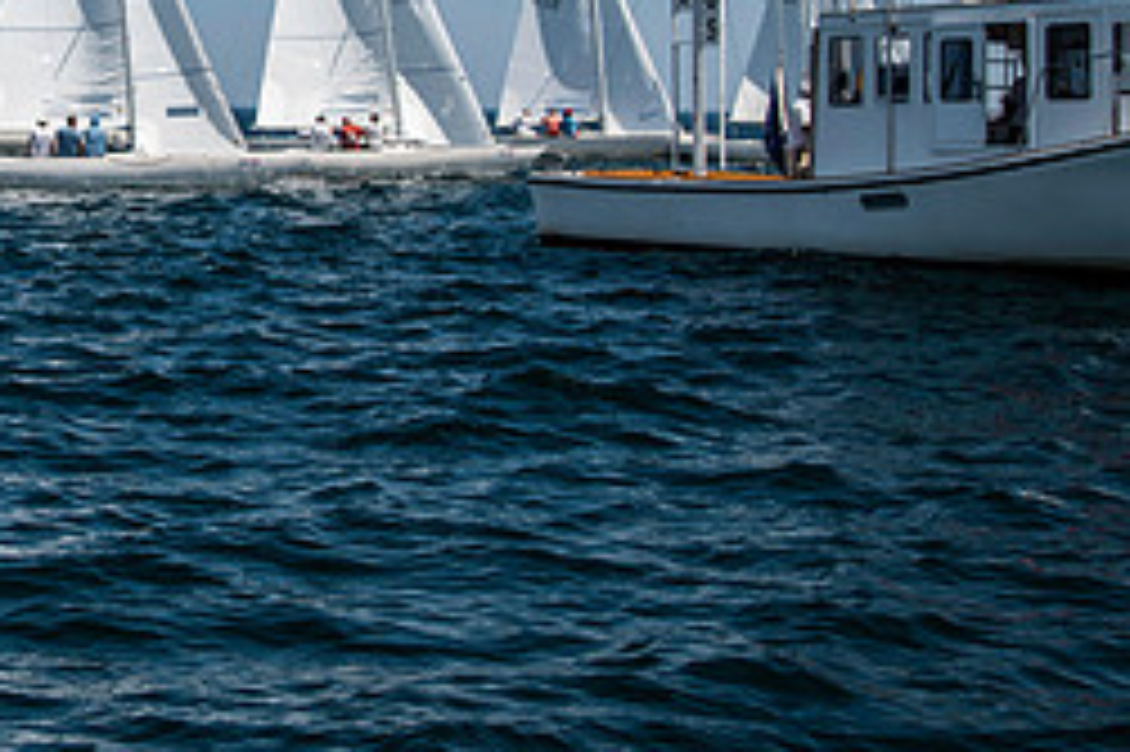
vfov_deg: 14.8
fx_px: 2823
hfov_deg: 21.6
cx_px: -73
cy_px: -84
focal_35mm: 90
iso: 160
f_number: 5.6
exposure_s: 1/1600
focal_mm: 38
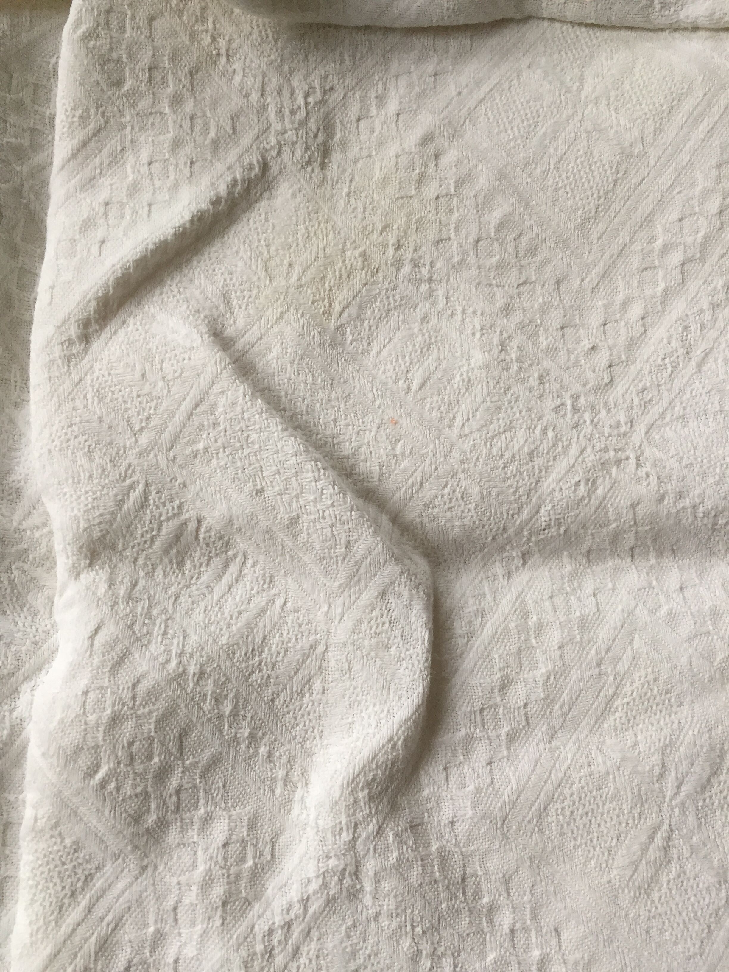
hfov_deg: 48.2
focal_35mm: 29
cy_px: 486
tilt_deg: -79.4
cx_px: 364
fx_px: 814
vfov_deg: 61.7
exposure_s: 1/33
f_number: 2.2
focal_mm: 4.15
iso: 50
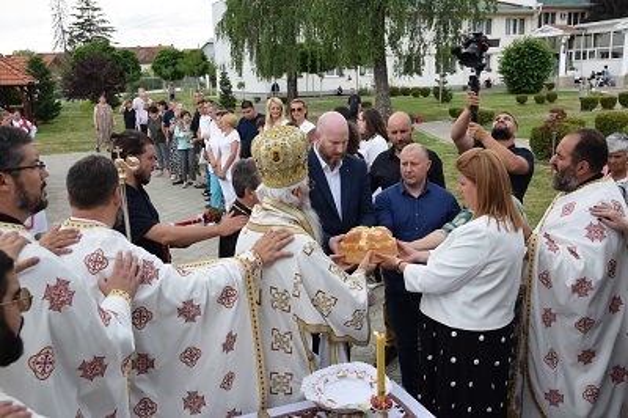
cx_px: 314
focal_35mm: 36
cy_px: 209
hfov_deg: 53.2
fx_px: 627
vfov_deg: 36.8
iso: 250
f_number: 8
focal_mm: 24
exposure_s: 1/250
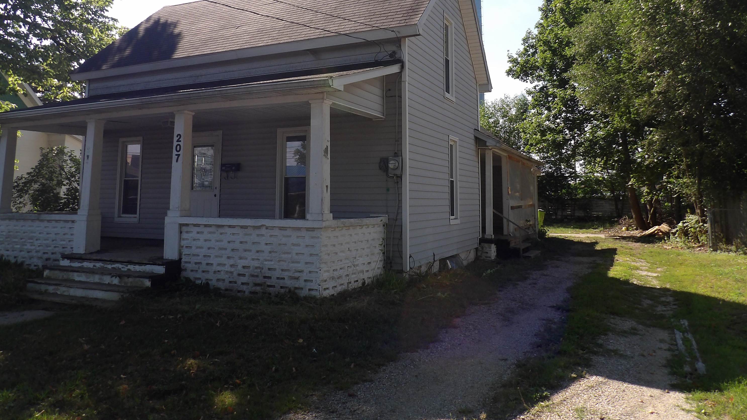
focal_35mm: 27
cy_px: 133
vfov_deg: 42.2
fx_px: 535
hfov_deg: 69.9
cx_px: 366
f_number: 3.2
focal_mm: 4.3
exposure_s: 1/691
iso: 100
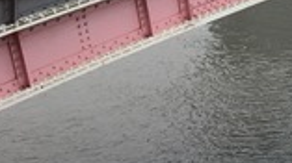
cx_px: 551
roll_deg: -0.6
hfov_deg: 14.9
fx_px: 944
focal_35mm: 122
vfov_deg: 9.4
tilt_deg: +1.5
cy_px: -148
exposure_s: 1/693
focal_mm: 4.15
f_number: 2.2
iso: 25
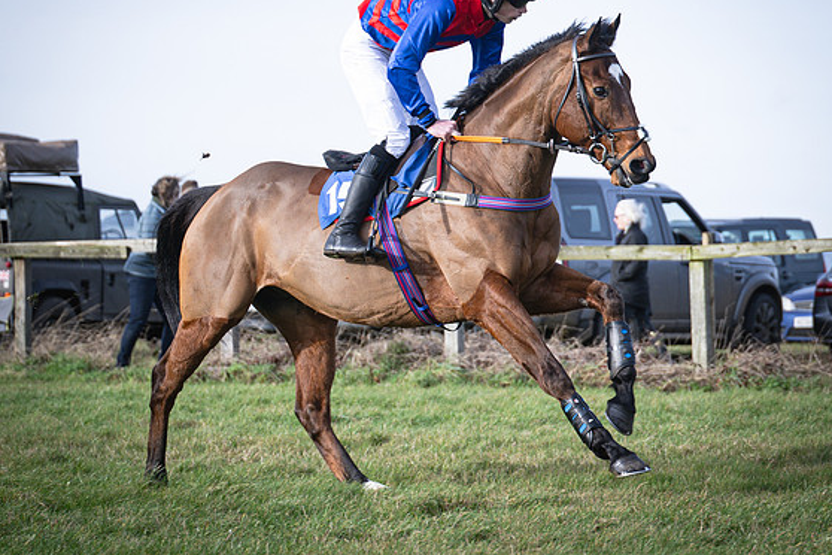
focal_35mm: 183
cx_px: 567
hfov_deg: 11.2
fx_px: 4229
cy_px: 195
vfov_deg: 7.5
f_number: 2.8
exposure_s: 1/1000
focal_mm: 70
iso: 125
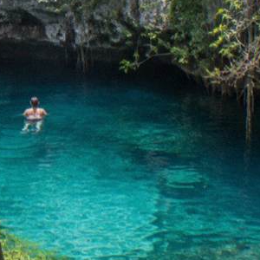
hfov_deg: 12.8
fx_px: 1156
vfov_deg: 12.8
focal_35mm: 136
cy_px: 141
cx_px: 101
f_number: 4.5
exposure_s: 1/640
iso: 320
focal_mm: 48
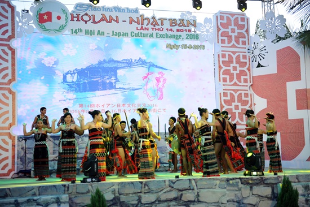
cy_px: 104
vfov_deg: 27.0
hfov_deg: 39.6
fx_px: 430
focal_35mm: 50
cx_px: 155
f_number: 2.8
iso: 250
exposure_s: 1/160
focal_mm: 50
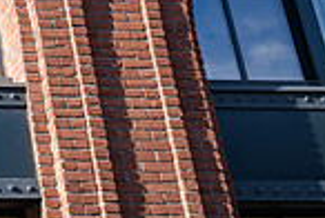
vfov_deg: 12.7
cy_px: 12
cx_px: -278
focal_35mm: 107
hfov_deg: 15.9
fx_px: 968
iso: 200
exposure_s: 1/800
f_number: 3.2
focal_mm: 27
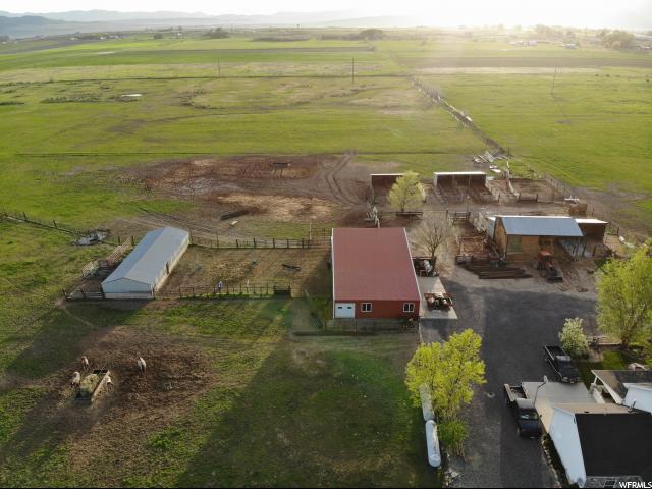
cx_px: 326
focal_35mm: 24
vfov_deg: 56.8
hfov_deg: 71.6
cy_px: 244
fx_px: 452
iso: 100
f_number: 2.8
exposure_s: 1/267
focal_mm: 4.5
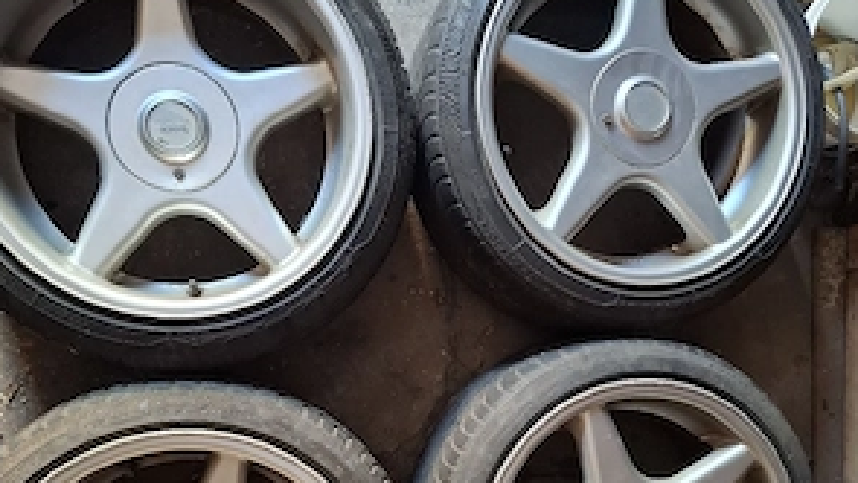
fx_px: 774
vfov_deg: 33.5
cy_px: 399
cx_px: 433
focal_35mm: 34
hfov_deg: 58.0
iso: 400
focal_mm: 5.54
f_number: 1.8
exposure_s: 1/25
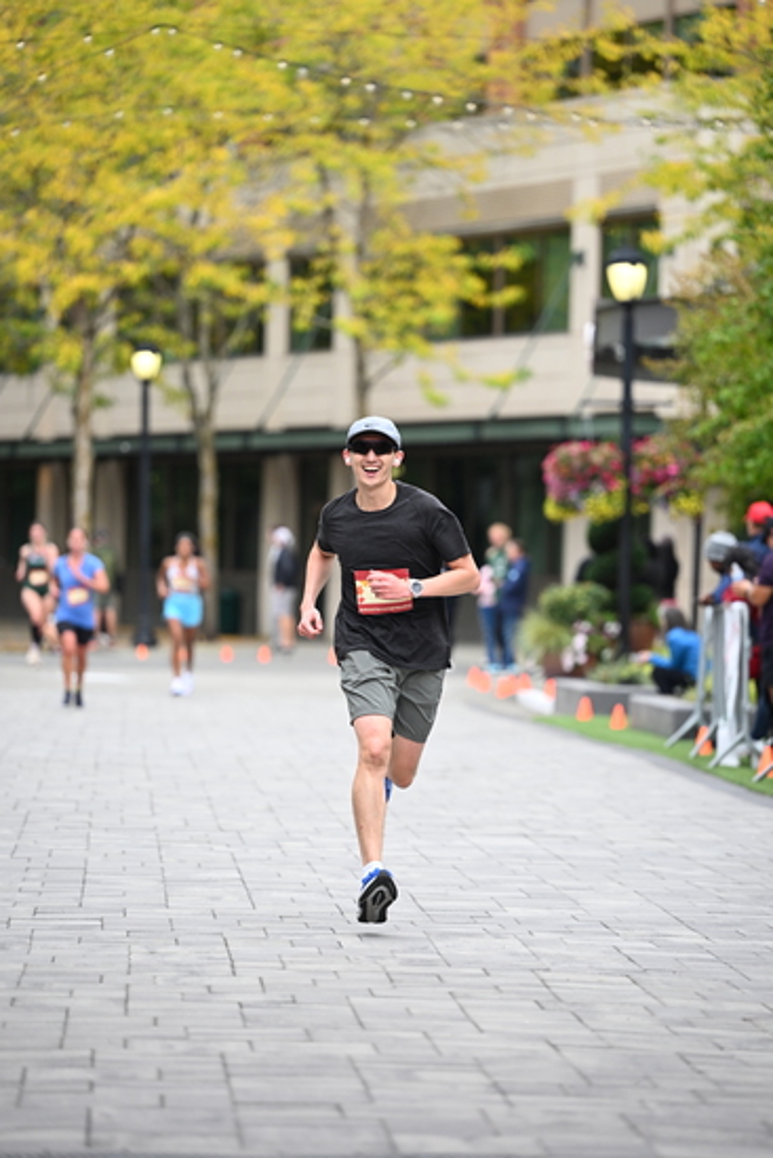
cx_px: 386
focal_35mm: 160
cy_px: 579
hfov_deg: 8.6
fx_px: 5150
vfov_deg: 12.8
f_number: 2.8
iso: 640
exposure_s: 1/1600
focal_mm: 160
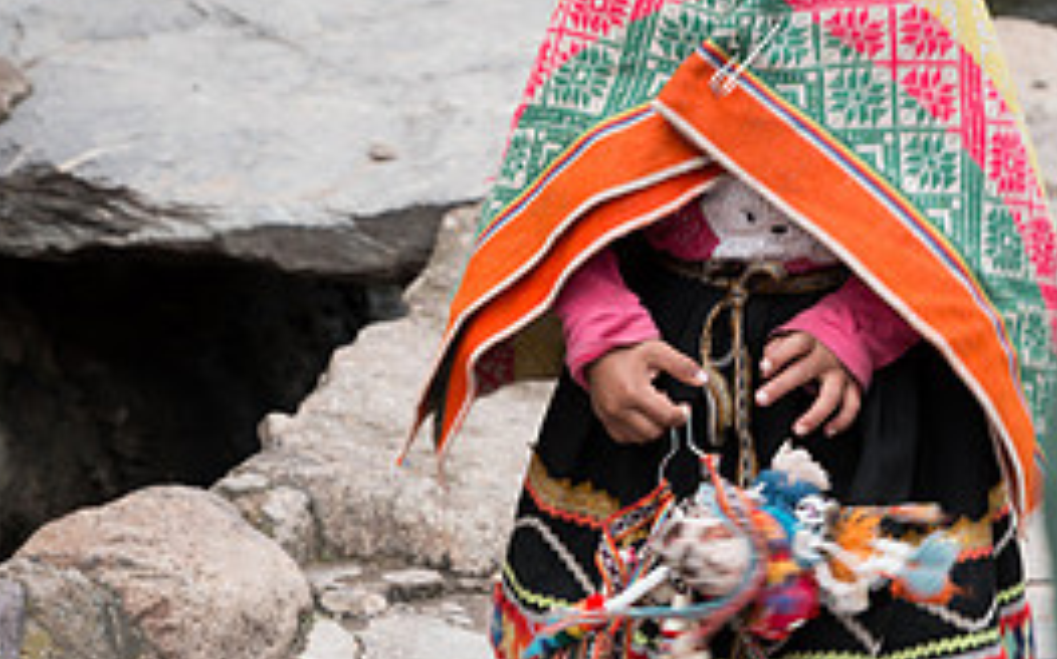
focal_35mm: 225
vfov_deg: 5.8
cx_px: 571
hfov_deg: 9.3
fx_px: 6477
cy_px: 233
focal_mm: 129
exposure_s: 1/125
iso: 100
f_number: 8
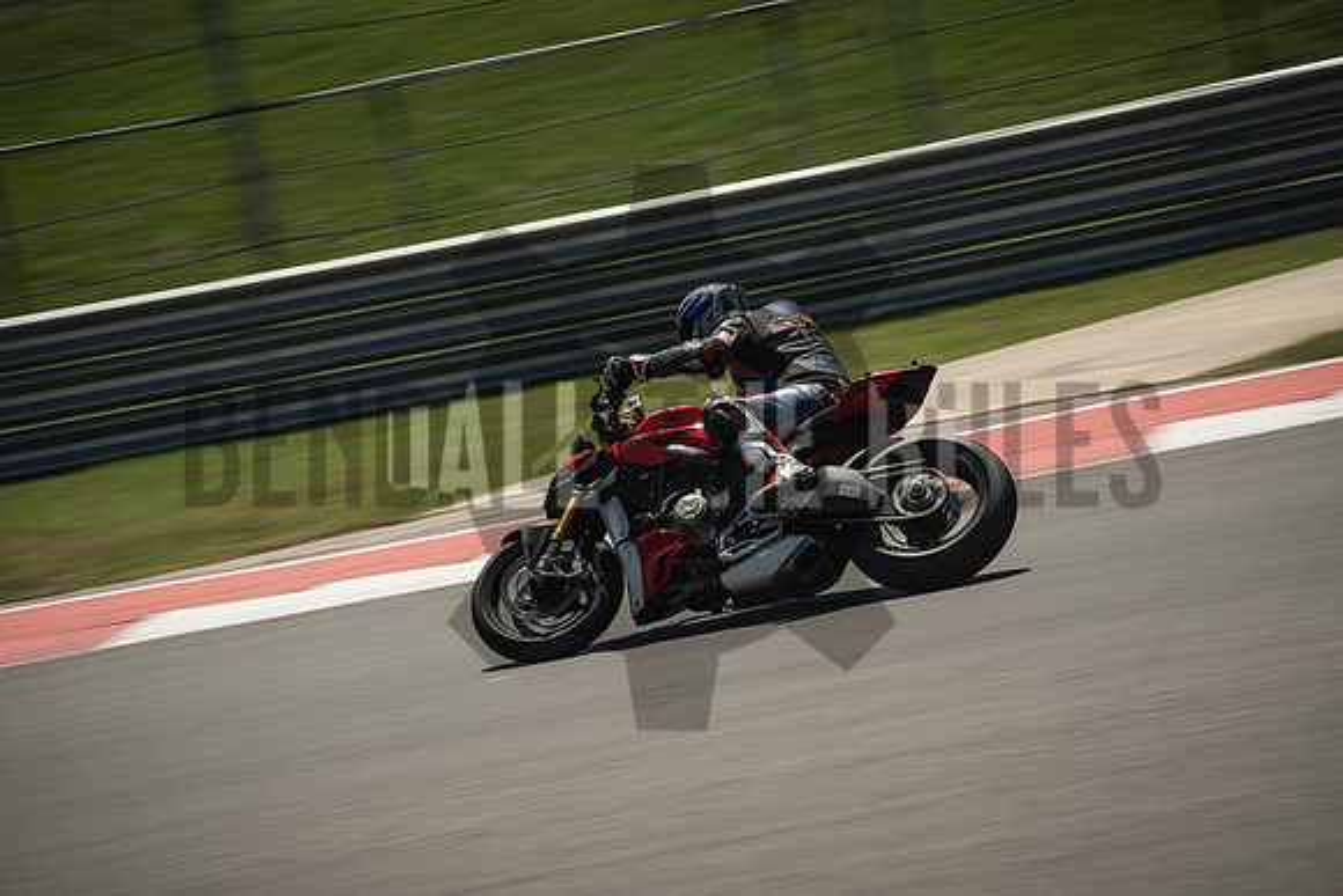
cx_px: 672
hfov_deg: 10.3
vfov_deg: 6.9
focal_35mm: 199
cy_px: 448
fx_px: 7425
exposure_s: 1/200
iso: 125
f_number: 8
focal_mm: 132.9
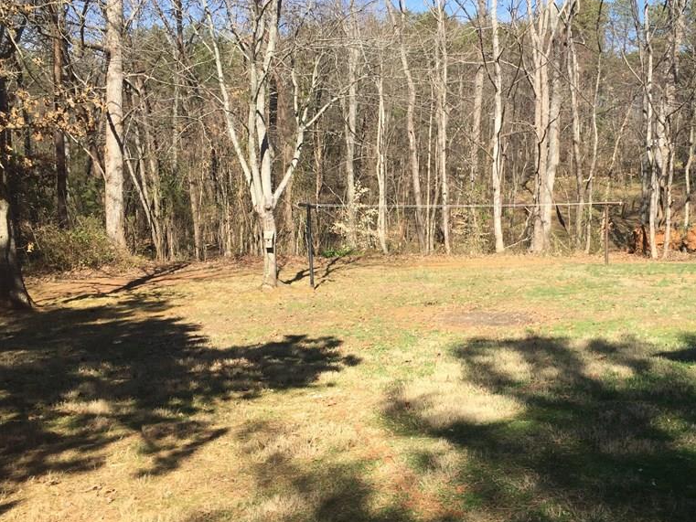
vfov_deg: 36.8
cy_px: 293
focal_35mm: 39
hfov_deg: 47.2
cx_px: 453
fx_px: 784
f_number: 2.2
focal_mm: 4.15
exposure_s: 1/989
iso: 32
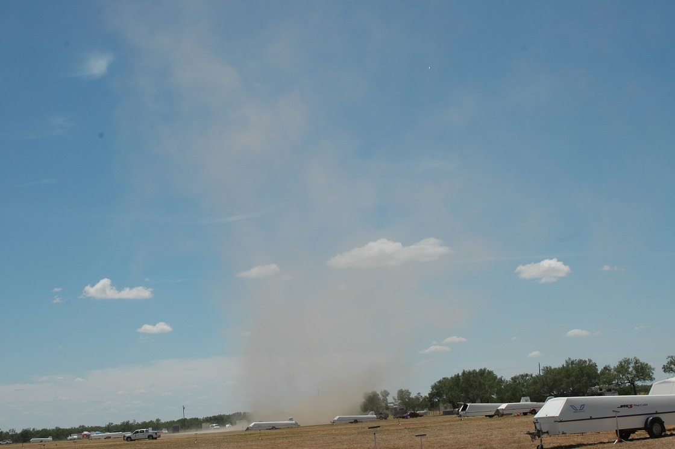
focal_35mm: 52
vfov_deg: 25.7
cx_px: 338
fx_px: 983
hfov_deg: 37.9
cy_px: 224
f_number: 11
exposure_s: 1/500
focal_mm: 35
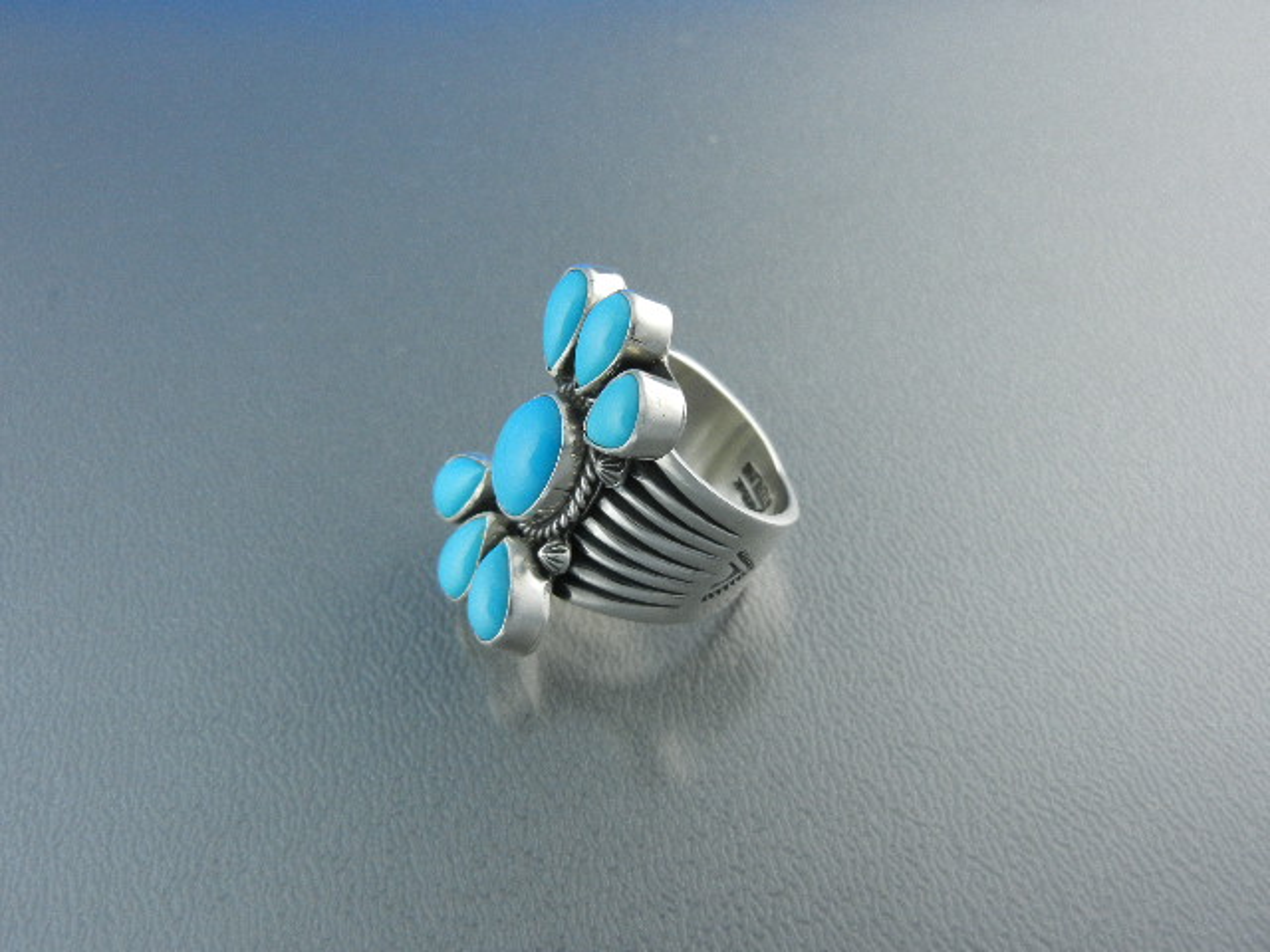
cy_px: 476
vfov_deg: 36.8
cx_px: 635
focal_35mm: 39
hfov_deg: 47.9
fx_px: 1431
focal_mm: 7.1
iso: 400
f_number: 3.7
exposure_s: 1/28.7
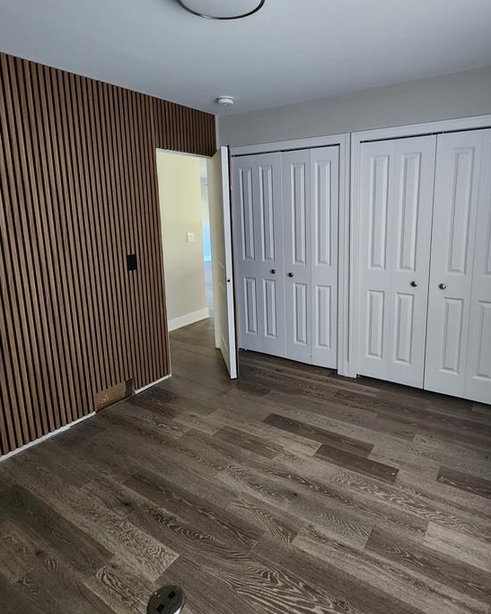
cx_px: 285
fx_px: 345
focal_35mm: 19
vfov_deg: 83.2
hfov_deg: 70.4
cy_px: 285
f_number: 2.2
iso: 500
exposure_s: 1/30
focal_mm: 2.2
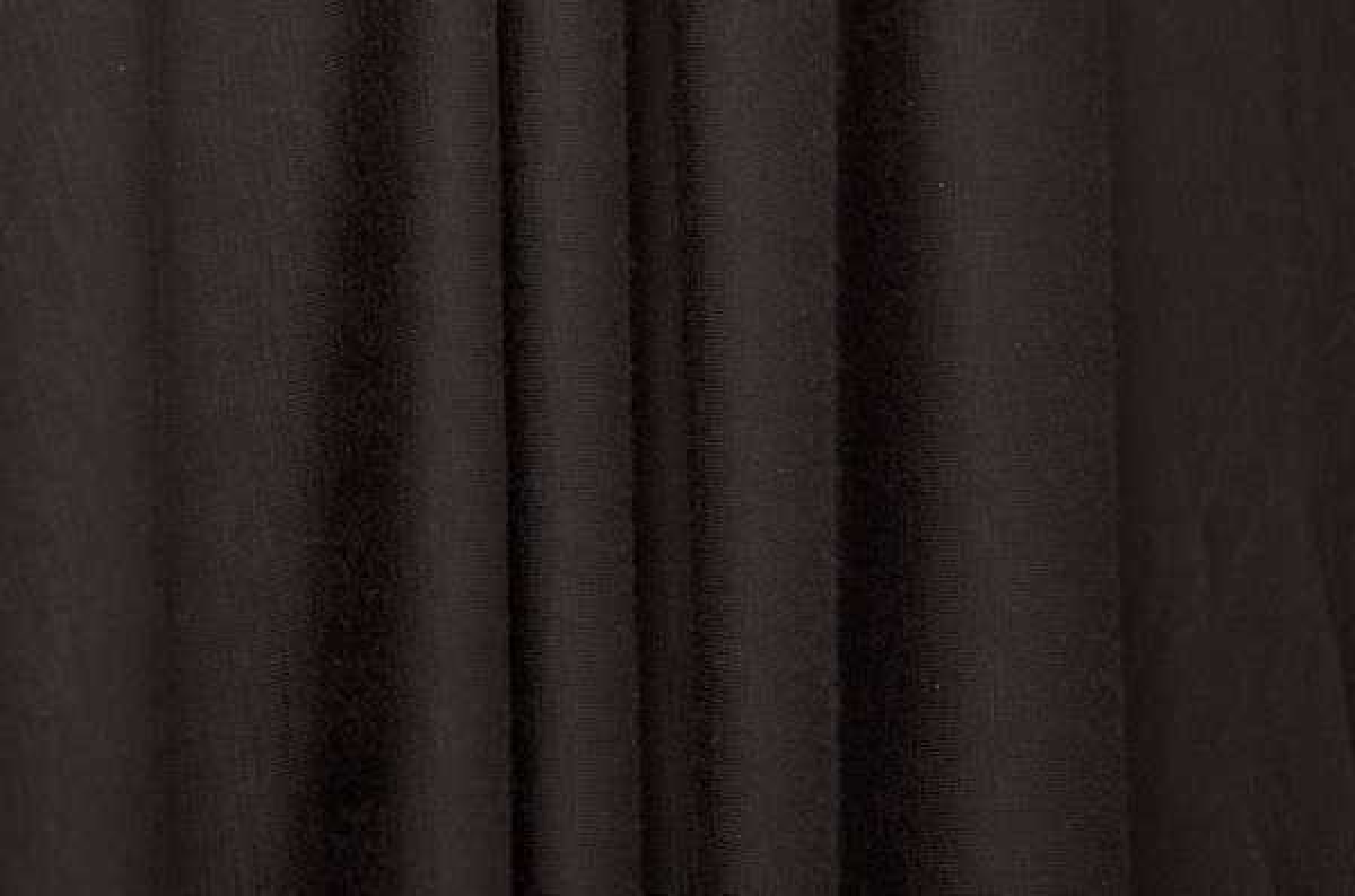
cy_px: 448
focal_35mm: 158
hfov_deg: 13.1
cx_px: 678
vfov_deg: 8.7
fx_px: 5914
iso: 400
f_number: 9
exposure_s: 1/800
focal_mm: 105
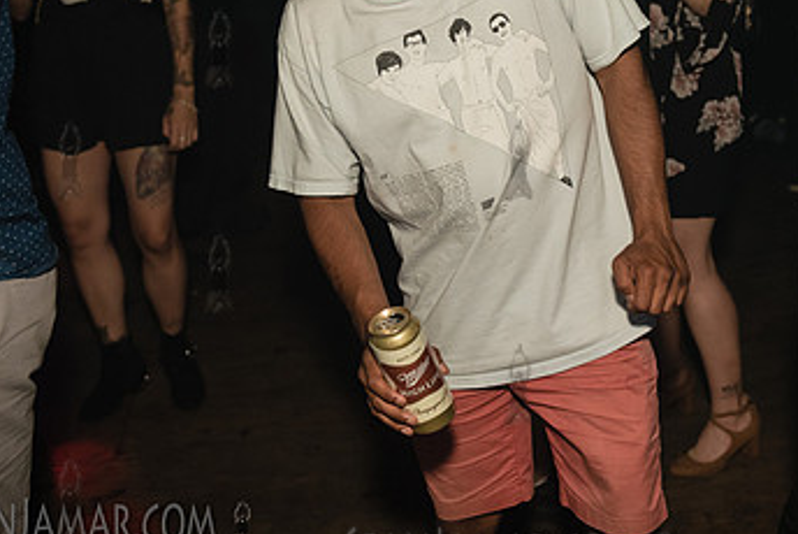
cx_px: 517
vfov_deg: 22.9
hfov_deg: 33.7
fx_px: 1309
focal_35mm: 59
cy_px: 159
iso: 2000
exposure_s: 1/250
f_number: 3.5
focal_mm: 35
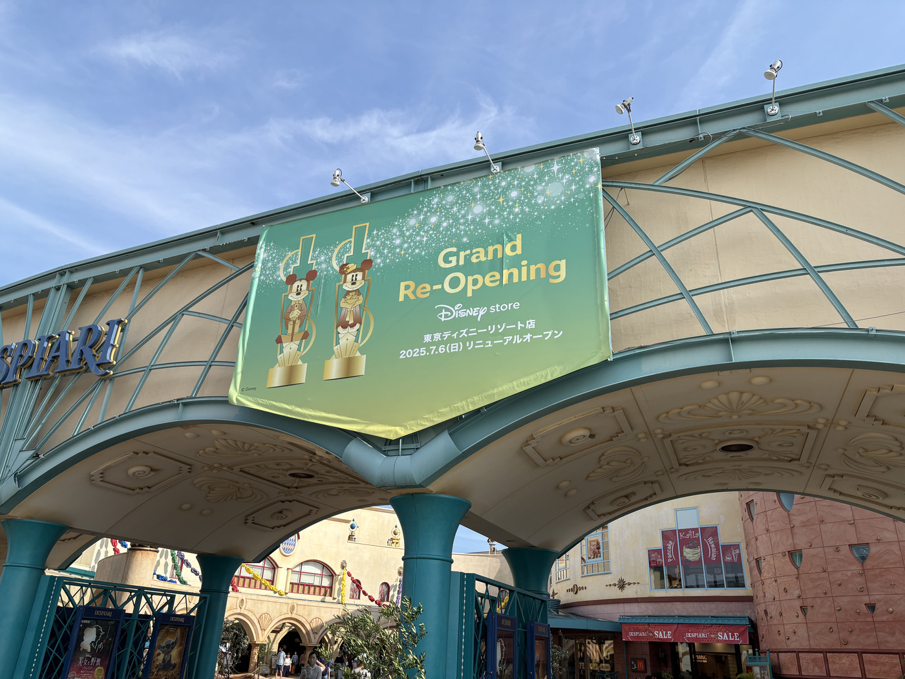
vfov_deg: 53.1
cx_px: 452
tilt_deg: +25.0
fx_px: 680
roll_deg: -3.0
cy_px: 340
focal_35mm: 26
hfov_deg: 67.3
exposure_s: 1/2747
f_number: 1.6
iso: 50
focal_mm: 5.96
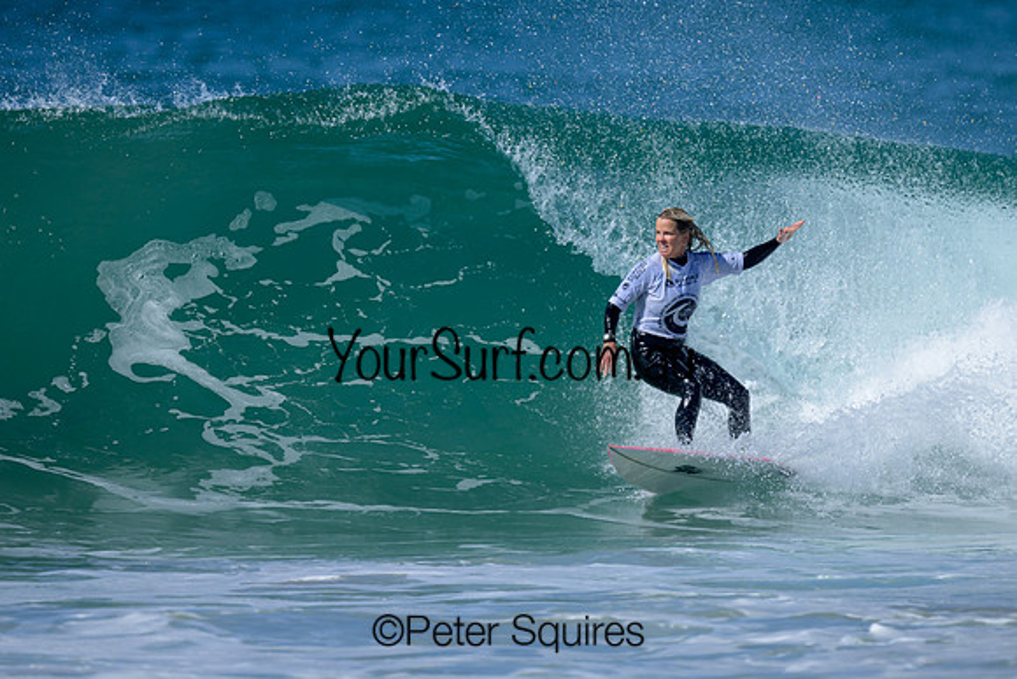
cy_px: 306
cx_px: 558
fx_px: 31076
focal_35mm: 1100
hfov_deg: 1.9
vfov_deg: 1.3
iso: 280
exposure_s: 1/2000
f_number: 6.3
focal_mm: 800
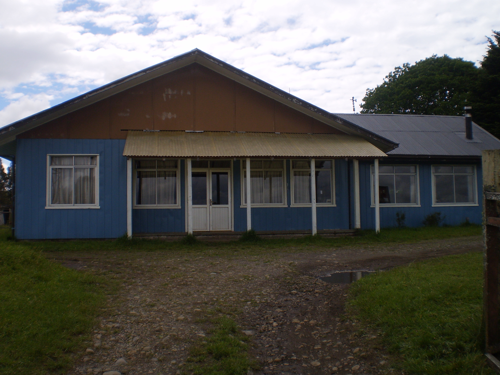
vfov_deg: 39.7
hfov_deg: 51.4
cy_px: 188
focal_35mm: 36
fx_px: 520
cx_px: 250
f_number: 4.6
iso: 64
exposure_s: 1/1000
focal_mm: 6.3
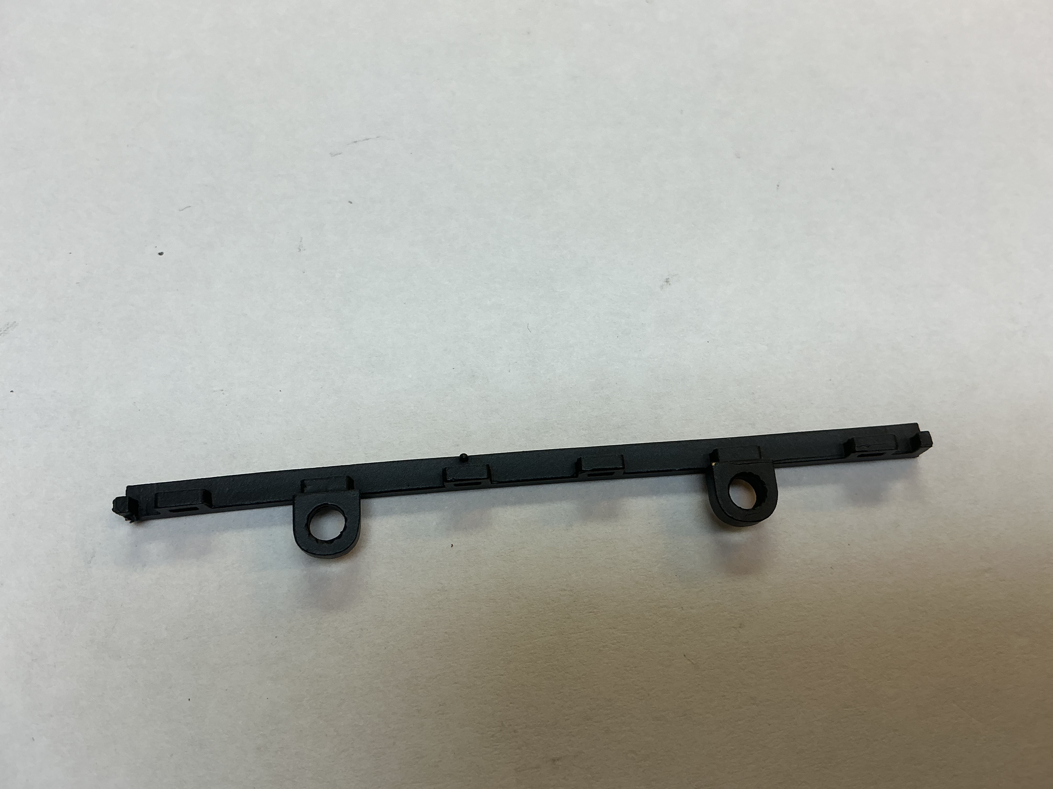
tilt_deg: -72.6
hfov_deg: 61.7
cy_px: 394
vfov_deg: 48.2
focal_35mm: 29
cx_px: 526
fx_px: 882
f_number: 1.8
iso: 25
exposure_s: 1/100
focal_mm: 3
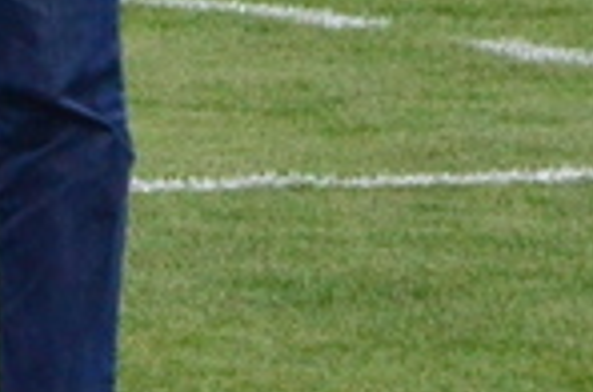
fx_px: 10503
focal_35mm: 639
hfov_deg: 3.2
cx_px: -729
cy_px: -448
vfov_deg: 2.1
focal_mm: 70
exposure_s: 1/1000
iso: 3200
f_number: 6.3
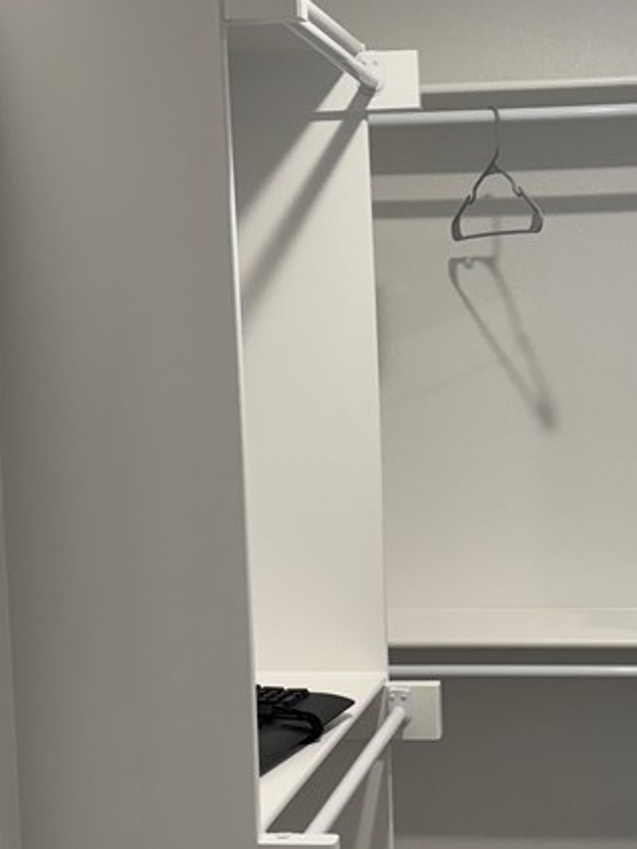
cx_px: 492
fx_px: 1547
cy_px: 444
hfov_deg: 23.0
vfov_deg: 30.7
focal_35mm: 63
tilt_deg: -5.6
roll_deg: +1.1
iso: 125
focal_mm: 5.96
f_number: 1.6
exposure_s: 1/120
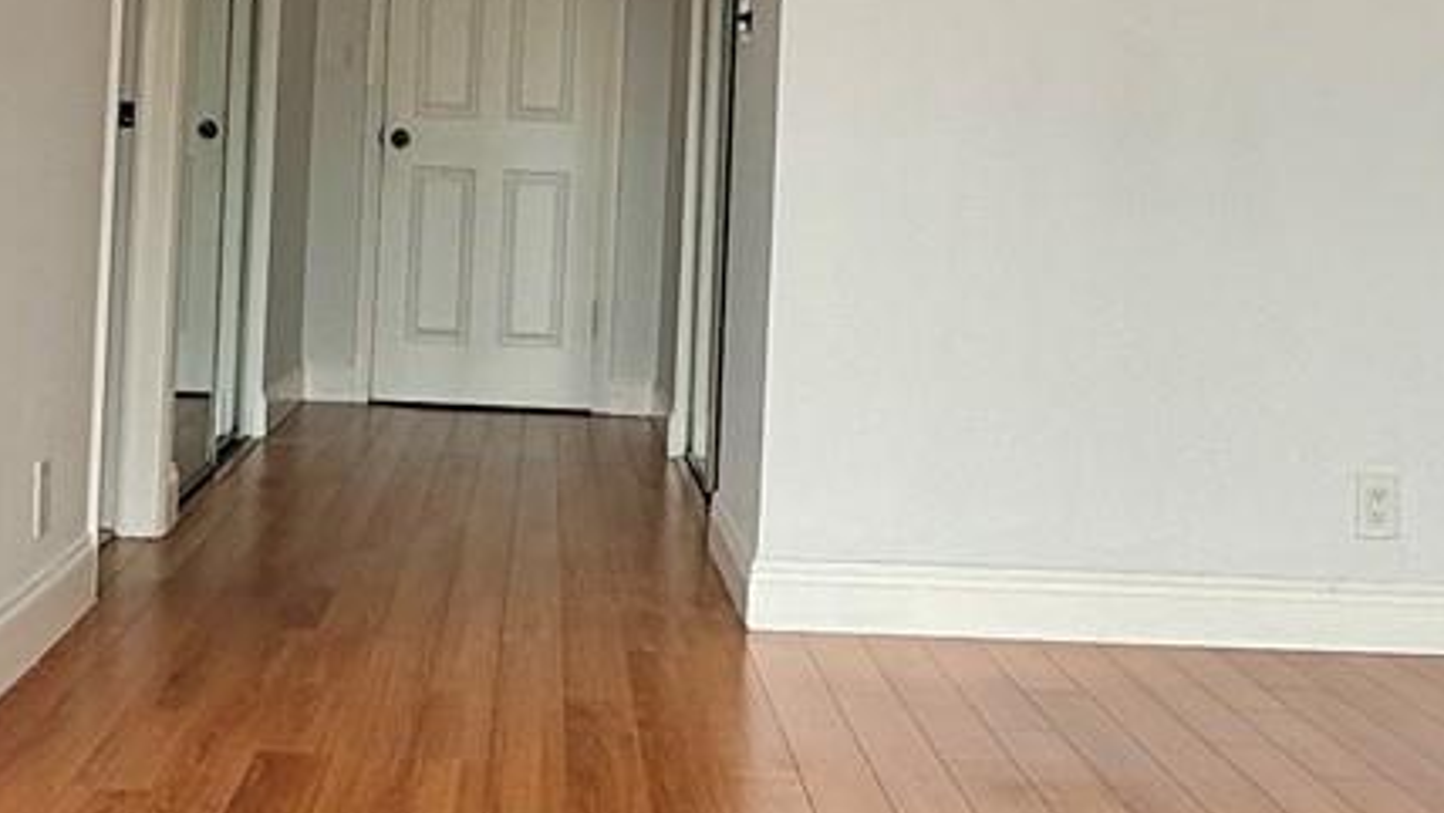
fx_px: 2183
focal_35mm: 57
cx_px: 557
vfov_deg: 20.9
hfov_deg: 36.4
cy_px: 165
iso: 50
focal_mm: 2.22
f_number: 2.2
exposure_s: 1/123
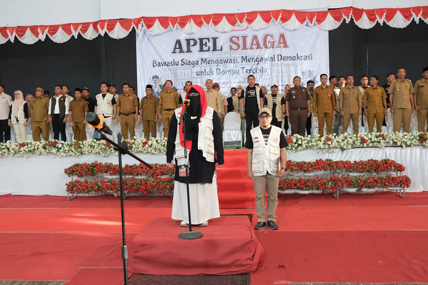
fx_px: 428
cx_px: 214
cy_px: 142
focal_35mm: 36
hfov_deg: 53.1
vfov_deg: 36.8
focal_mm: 24.3
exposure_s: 1/125
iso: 4000
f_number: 3.2
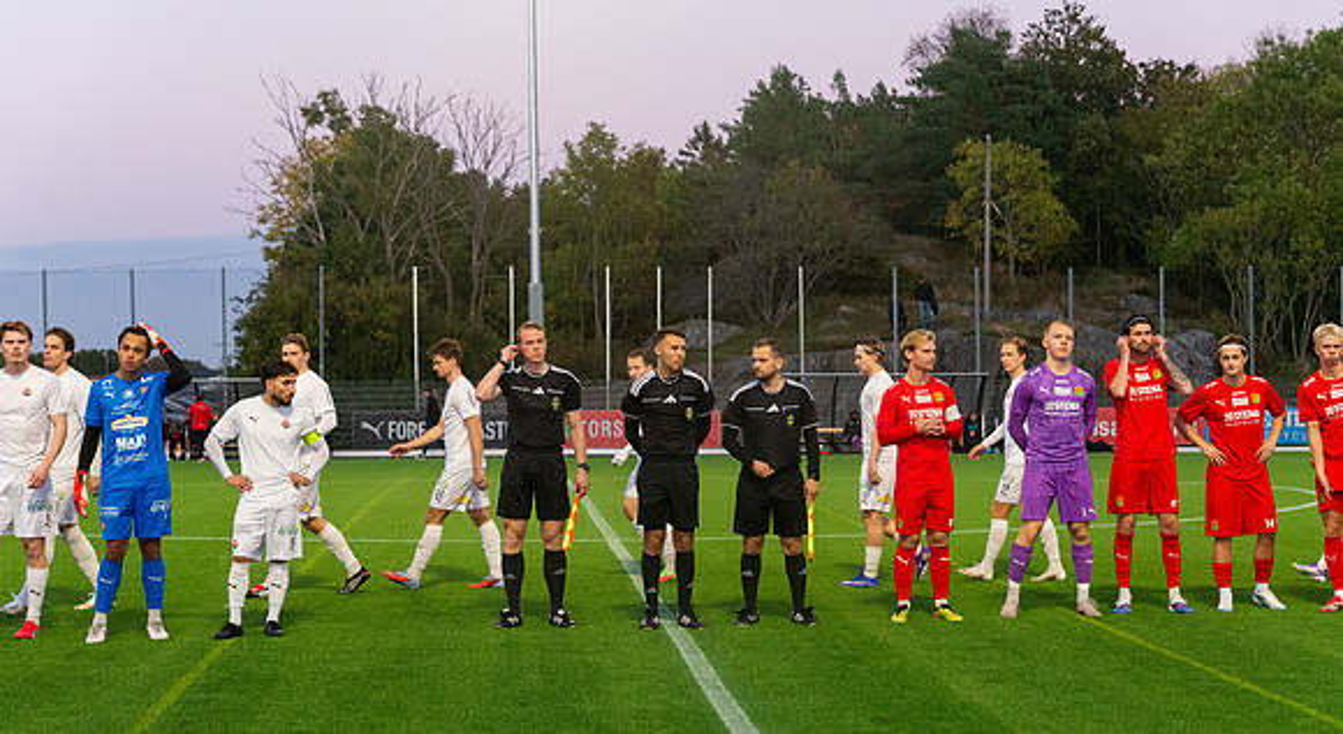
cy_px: 448
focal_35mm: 74
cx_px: 671
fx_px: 2627
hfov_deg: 28.7
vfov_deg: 15.9
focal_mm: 70
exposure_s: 1/320
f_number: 4
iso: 6400
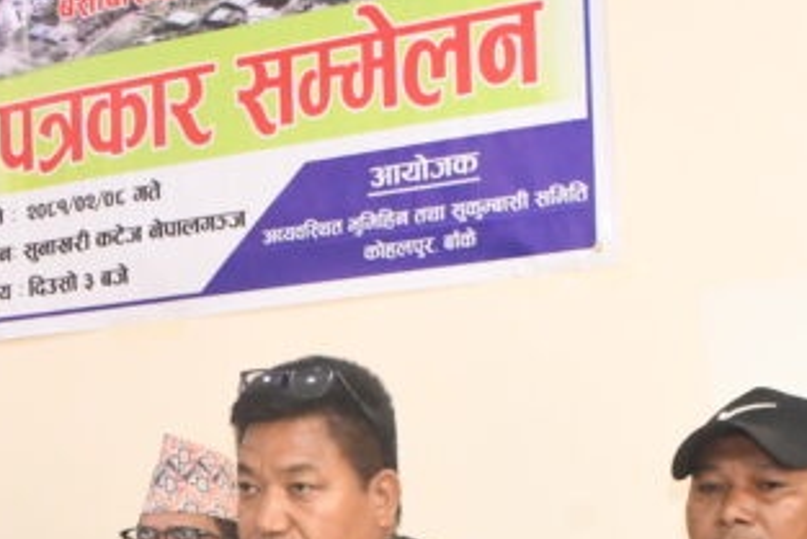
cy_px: 650
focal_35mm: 81
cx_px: 302
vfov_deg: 16.2
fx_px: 1817
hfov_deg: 25.0
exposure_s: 1/100
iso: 16000
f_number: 4.5
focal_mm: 22
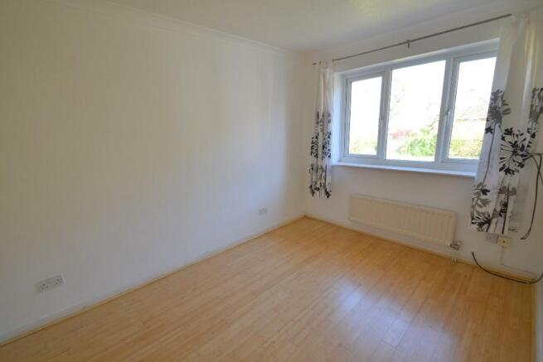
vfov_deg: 77.4
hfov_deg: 100.4
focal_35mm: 15
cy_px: 181
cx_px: 272
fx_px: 226
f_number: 5.6
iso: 250
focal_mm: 10
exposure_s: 1/60
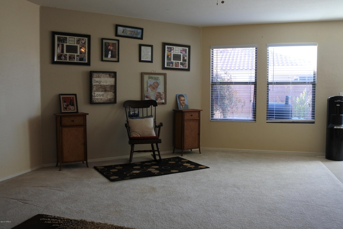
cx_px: 172
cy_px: 114
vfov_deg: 42.3
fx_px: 295
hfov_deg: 60.3
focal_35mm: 31
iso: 400
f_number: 3.8
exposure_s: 1/125
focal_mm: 11.6
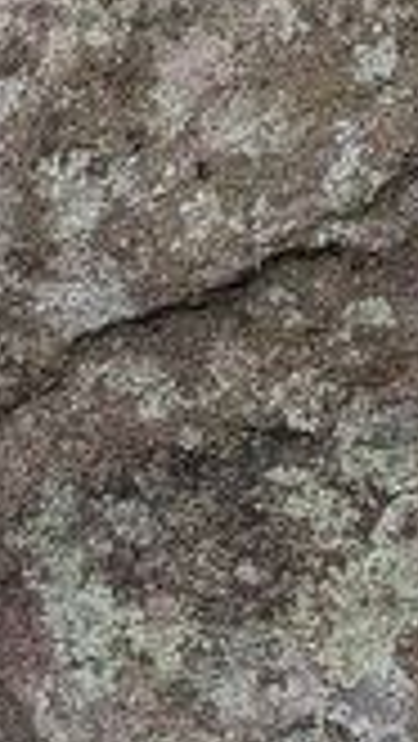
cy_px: -63
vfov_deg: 15.8
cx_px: 227
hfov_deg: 9.2
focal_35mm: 132
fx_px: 2597
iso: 45
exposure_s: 1/265
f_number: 1.89
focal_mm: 5.43
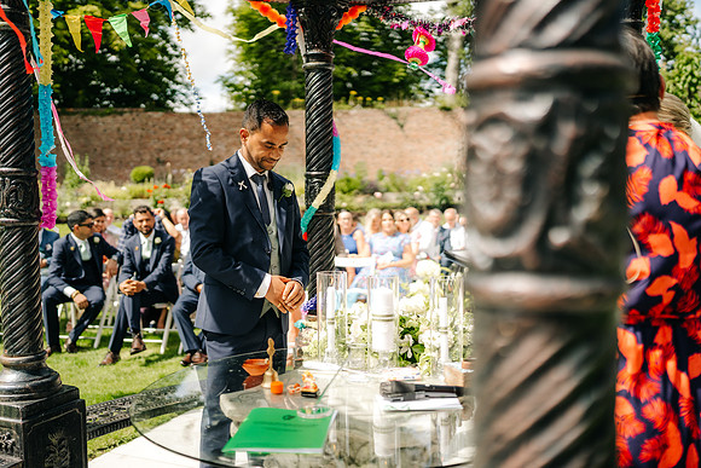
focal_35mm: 35
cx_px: 350
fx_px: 682
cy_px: 234
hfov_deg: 54.4
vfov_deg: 37.9
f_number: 1.4
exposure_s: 1/6400
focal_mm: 35
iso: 100
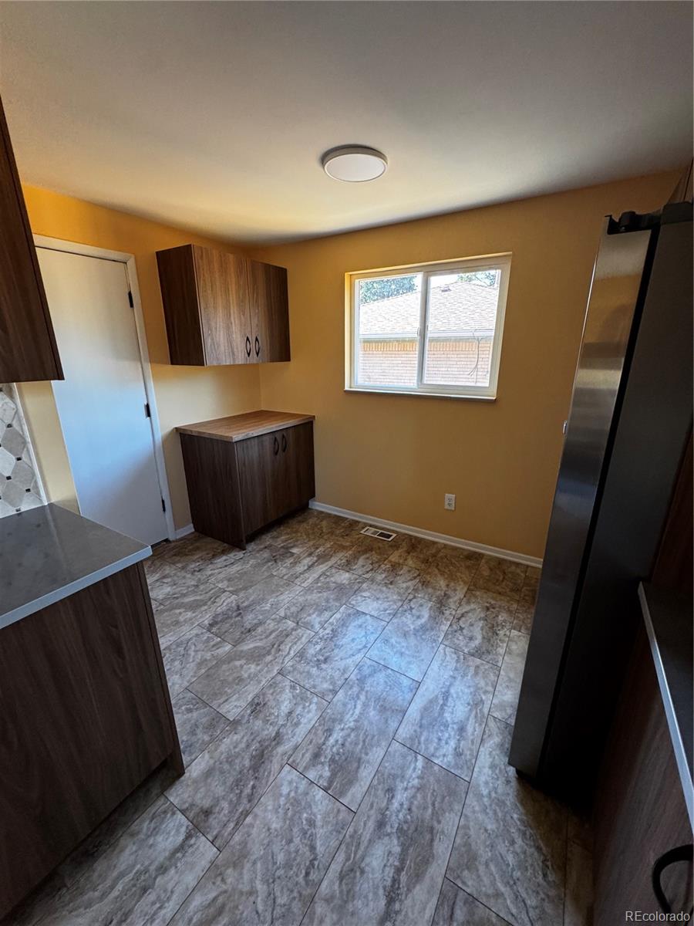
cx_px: 347
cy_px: 463
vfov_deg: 102.1
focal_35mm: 14
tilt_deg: -18.0
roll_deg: +0.5
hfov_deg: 85.7
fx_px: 374
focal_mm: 2.22
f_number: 2.2
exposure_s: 1/99
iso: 250
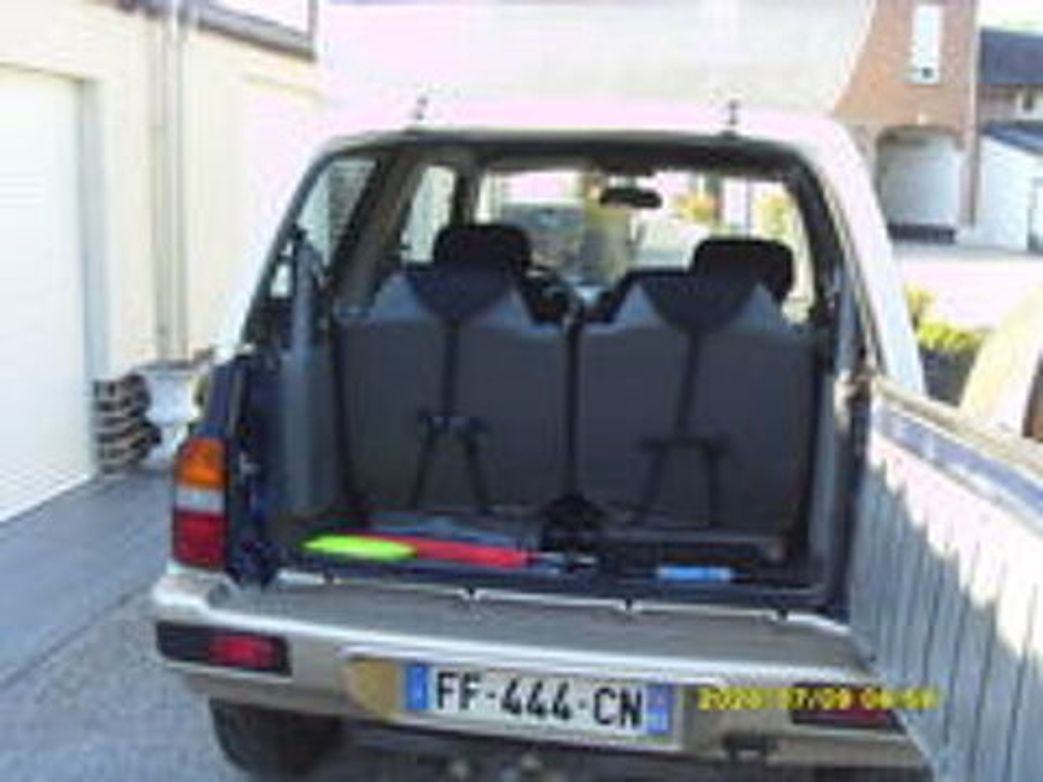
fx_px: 1175
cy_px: 391
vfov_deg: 36.8
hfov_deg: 47.9
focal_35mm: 39
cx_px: 522
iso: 100
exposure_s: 1/60
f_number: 3.5
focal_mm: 6.6
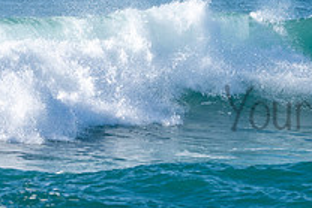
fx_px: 9592
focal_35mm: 1106
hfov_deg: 1.9
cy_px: 95
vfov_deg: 1.2
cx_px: 380
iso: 250
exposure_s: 1/1000
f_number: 5.6
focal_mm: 260
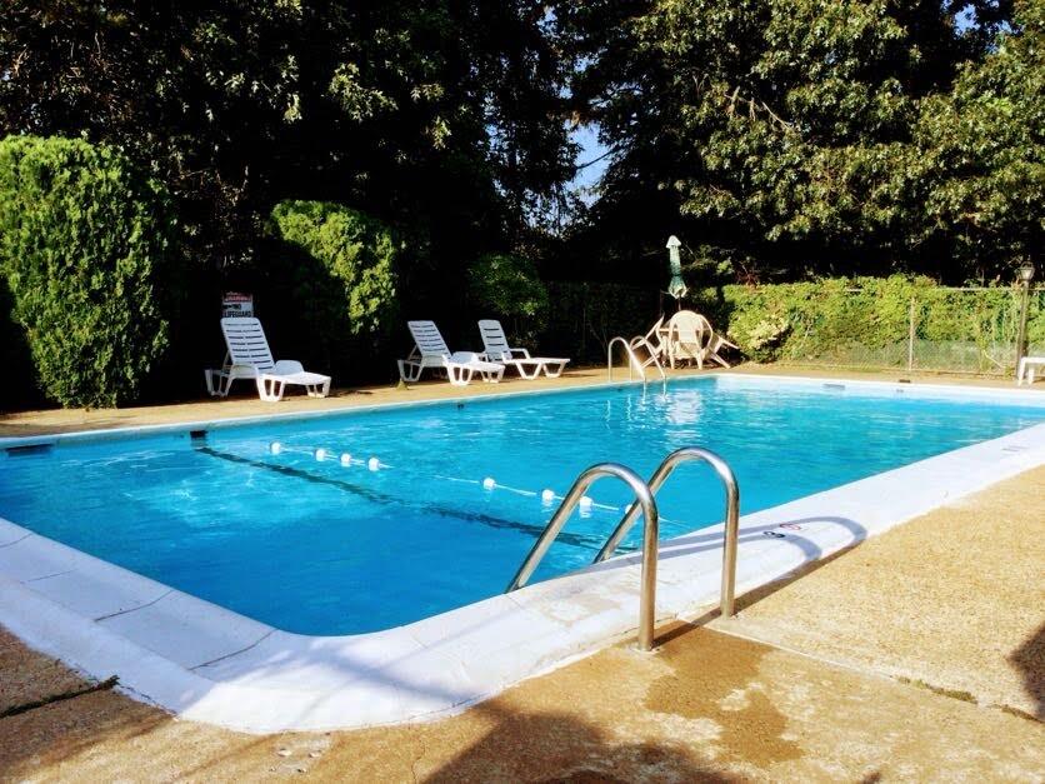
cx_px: 522
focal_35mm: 31
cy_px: 392
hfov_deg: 58.4
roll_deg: -0.4
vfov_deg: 45.4
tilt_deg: -5.4
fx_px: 936
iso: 25
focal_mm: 3.3
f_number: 2.4
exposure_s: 1/799
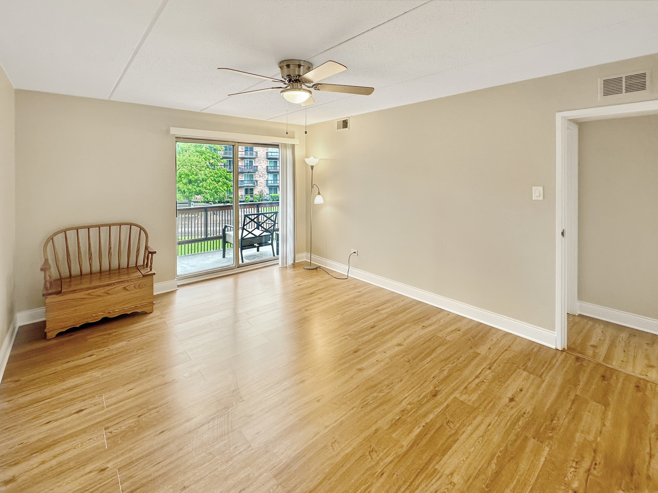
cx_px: 329
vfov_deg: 85.7
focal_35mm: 14
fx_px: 266
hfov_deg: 102.1
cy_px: 246
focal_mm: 2.22
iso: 100
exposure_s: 1/120
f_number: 2.2
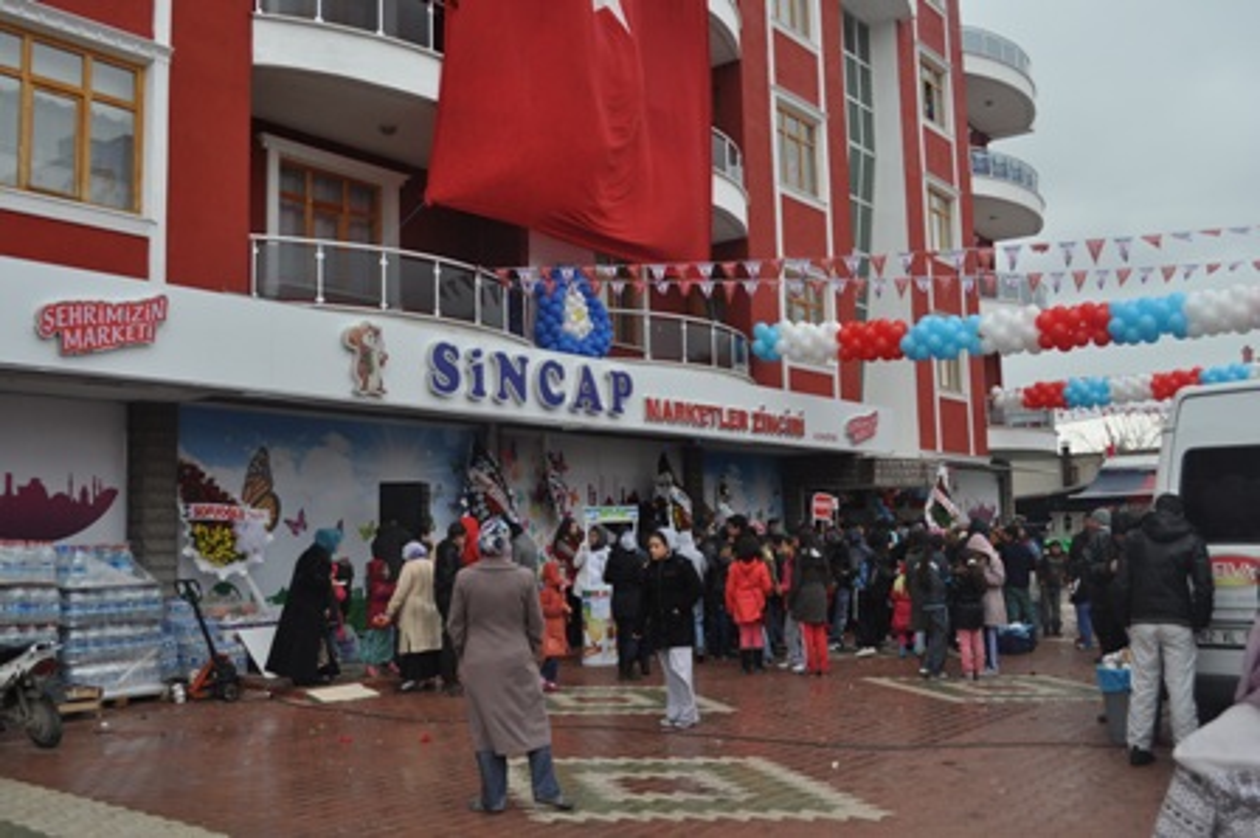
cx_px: 630
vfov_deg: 39.9
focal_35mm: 33
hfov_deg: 57.3
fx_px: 1154
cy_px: 419
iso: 400
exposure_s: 1/125
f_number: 5.6
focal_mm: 22
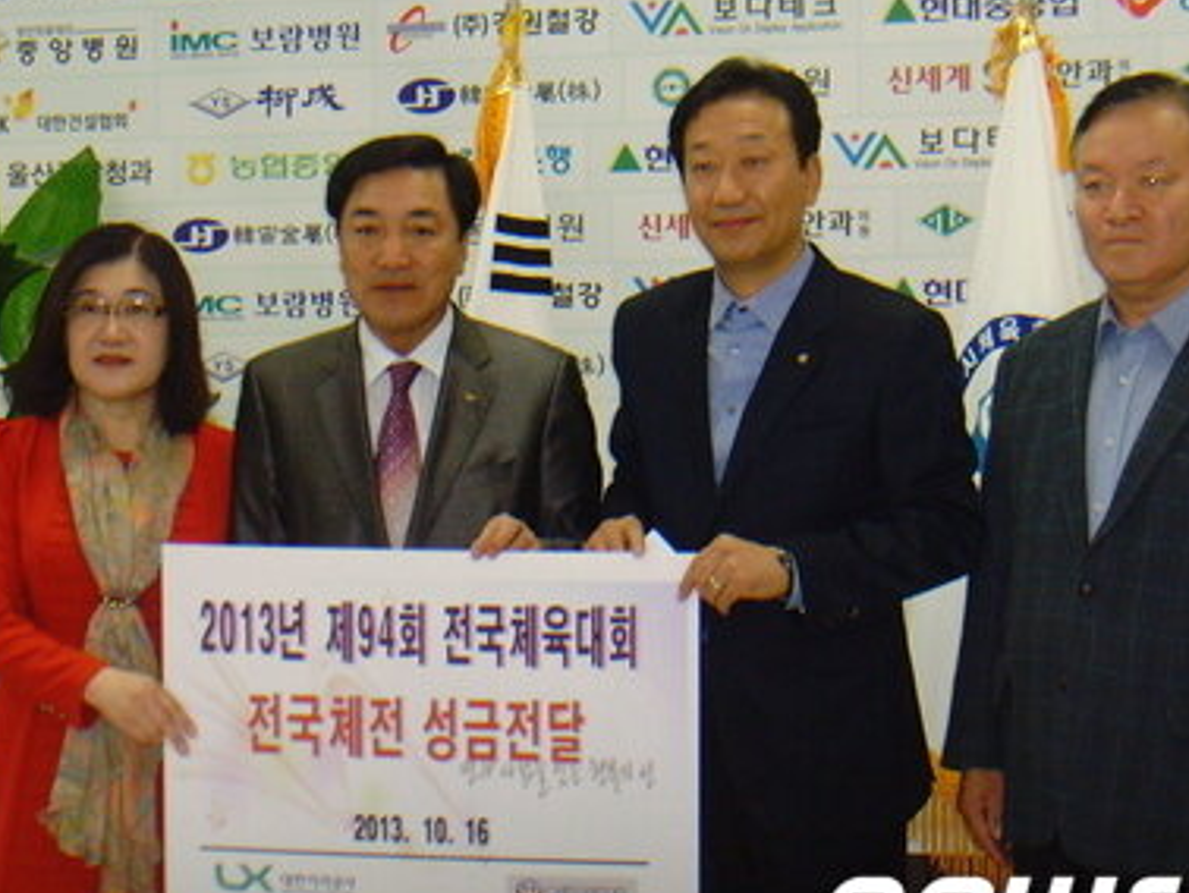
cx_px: 538
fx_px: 2543
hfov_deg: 26.3
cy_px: 368
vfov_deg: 19.9
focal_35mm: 74
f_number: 3.8
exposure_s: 1/45
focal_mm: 8.8
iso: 200
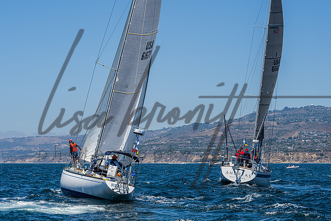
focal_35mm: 85
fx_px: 785
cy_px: 92
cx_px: 132
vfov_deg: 16.0
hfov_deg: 23.8
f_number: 8
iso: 400
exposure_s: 1/1600
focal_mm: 70
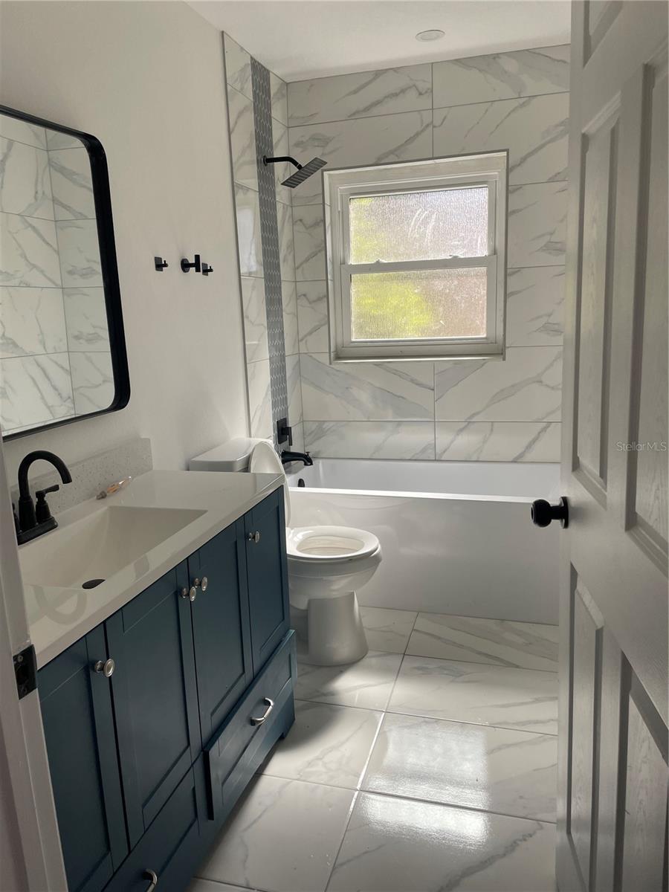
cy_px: 446
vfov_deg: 67.3
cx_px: 334
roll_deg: +1.6
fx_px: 670
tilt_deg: -8.2
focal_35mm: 26
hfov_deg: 53.1
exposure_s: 1/460
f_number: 1.6
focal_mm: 4.2
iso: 32
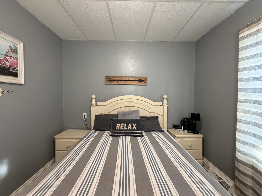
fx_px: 106
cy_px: 98
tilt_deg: -2.2
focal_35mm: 14
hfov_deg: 102.1
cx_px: 131
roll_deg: +0.0
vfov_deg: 85.7
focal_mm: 2.22
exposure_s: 1/60
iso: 400
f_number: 2.2
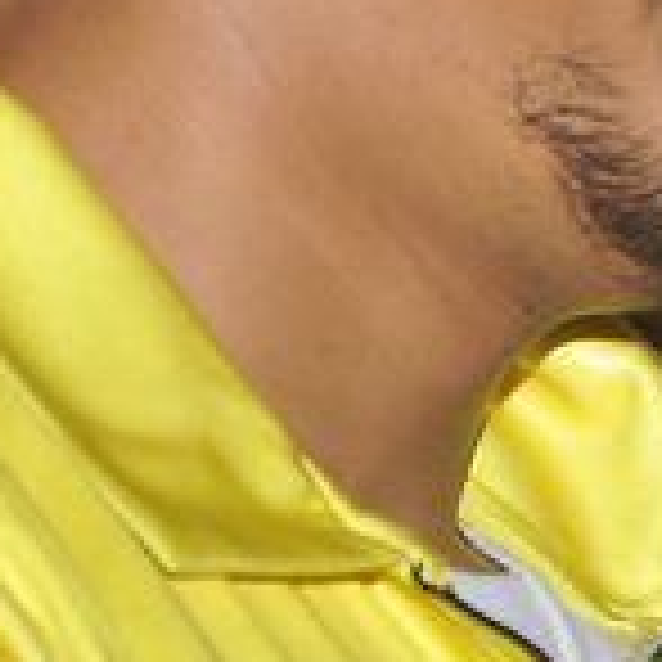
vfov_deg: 2.8
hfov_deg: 2.8
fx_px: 13458
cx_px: 1297
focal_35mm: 622
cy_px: 68
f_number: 11
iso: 400
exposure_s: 1/100
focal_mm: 70
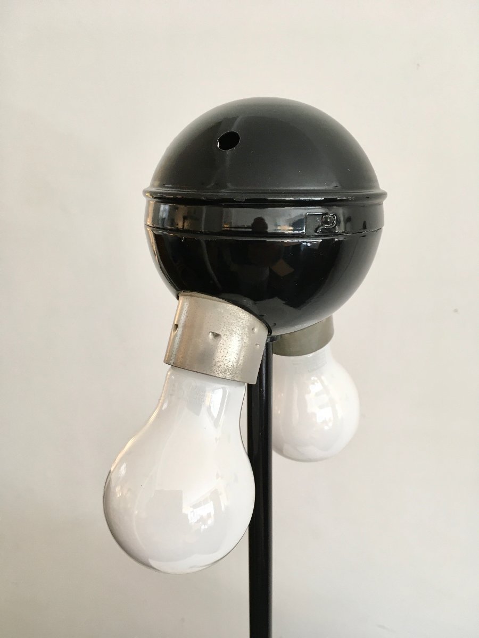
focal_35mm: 29
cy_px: 319
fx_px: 535
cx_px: 240
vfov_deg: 61.7
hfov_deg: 48.2
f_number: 2.2
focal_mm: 4.15
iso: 40
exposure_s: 1/33
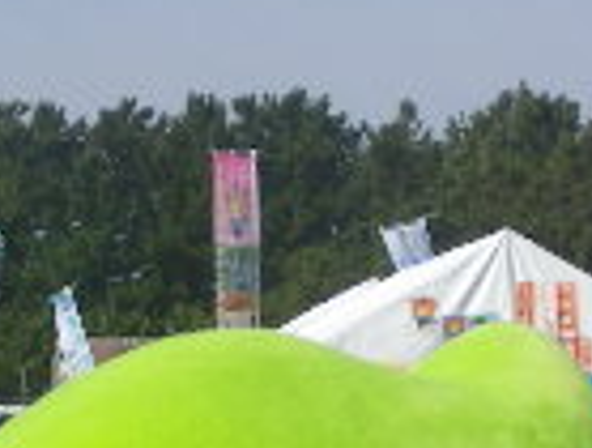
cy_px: 486
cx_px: 162
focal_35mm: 179
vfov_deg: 8.3
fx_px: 3069
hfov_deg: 11.0
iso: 125
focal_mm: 6.9
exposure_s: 1/200
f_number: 10.6
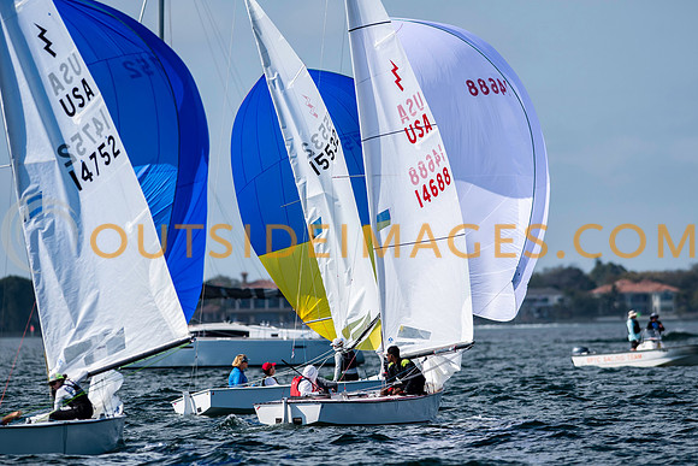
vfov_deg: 3.1
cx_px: 349
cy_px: 233
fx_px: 8727
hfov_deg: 4.6
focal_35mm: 450
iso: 200
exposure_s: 1/4000
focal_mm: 300
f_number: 5
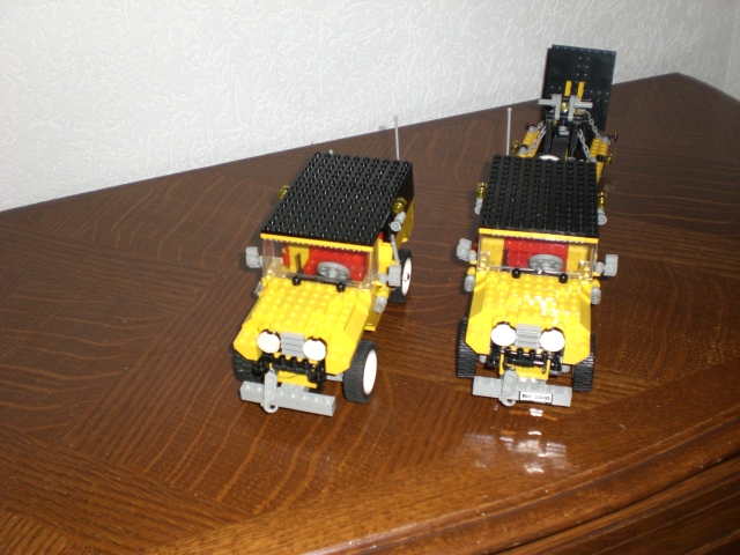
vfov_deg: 37.7
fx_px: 812
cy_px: 278
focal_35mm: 38
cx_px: 370
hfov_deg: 49.0
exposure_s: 1/60
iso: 200
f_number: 3.1
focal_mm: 6.3
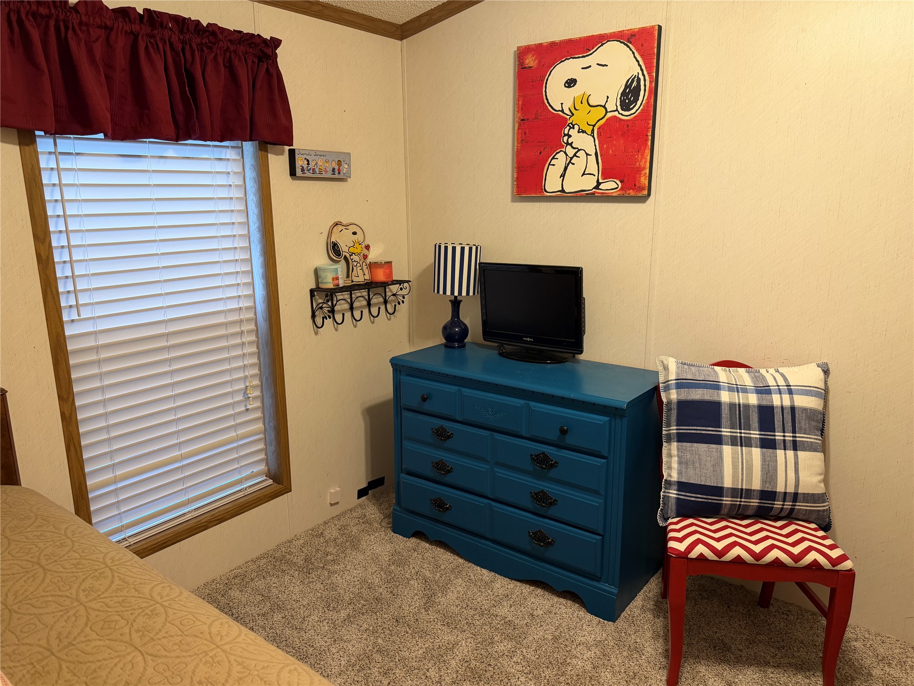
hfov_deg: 71.6
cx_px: 457
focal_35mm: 24
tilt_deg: -12.8
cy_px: 343
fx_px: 634
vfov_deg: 56.8
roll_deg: +0.4
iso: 200
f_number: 1.78
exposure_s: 1/60
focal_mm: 6.76
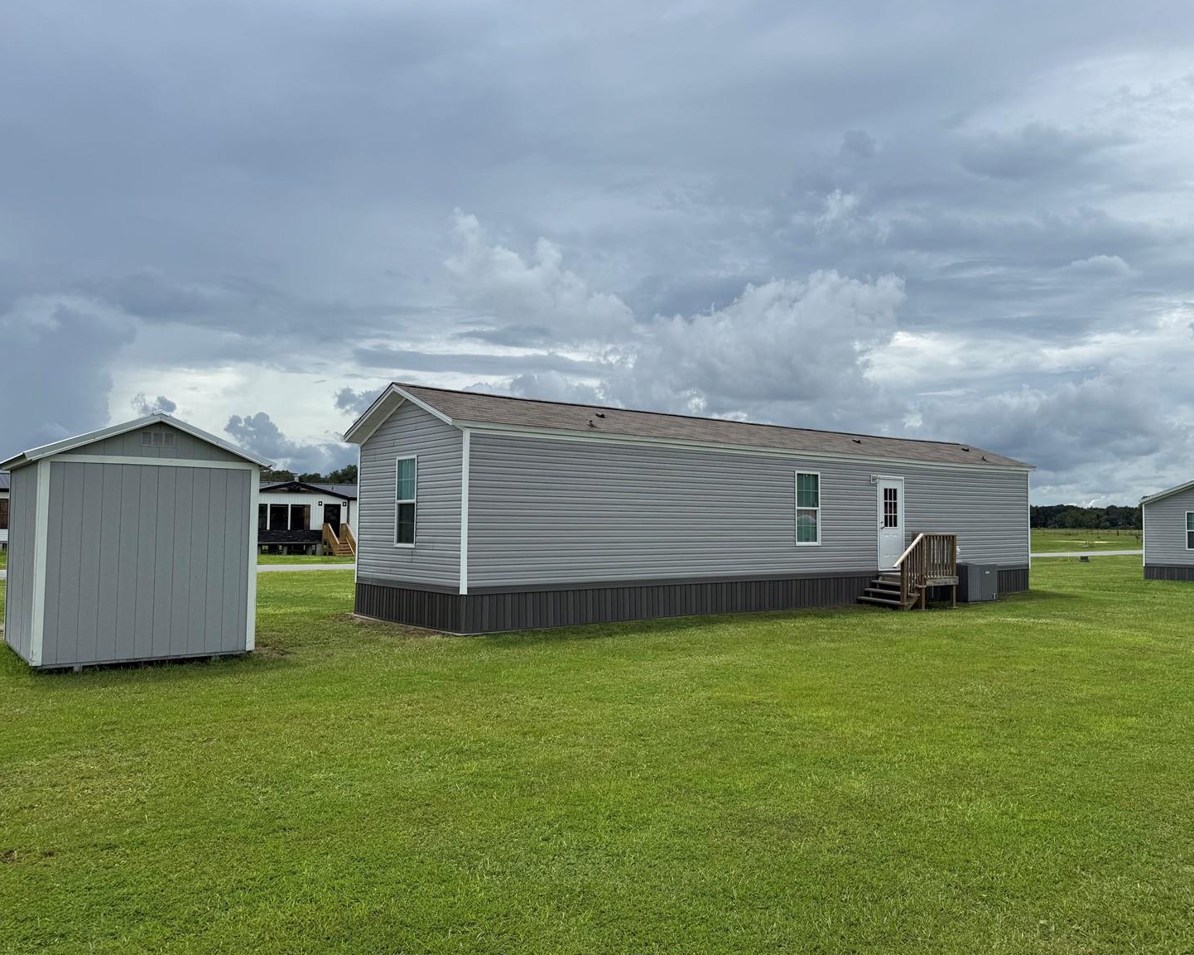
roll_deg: -0.4
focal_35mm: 26
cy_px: 474
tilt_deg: +2.7
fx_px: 919
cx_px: 644
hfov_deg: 65.9
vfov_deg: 54.9
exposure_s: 1/7353
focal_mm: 6.76
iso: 80
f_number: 1.78
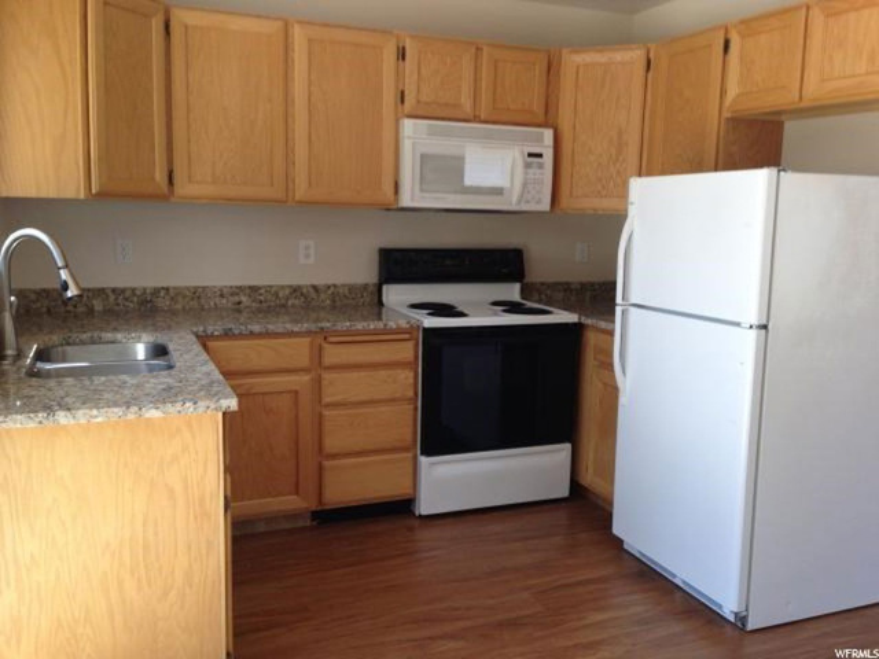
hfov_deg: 55.4
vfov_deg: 42.9
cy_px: 330
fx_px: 838
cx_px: 440
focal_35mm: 33
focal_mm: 4.12
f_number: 2.4
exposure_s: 1/120
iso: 80
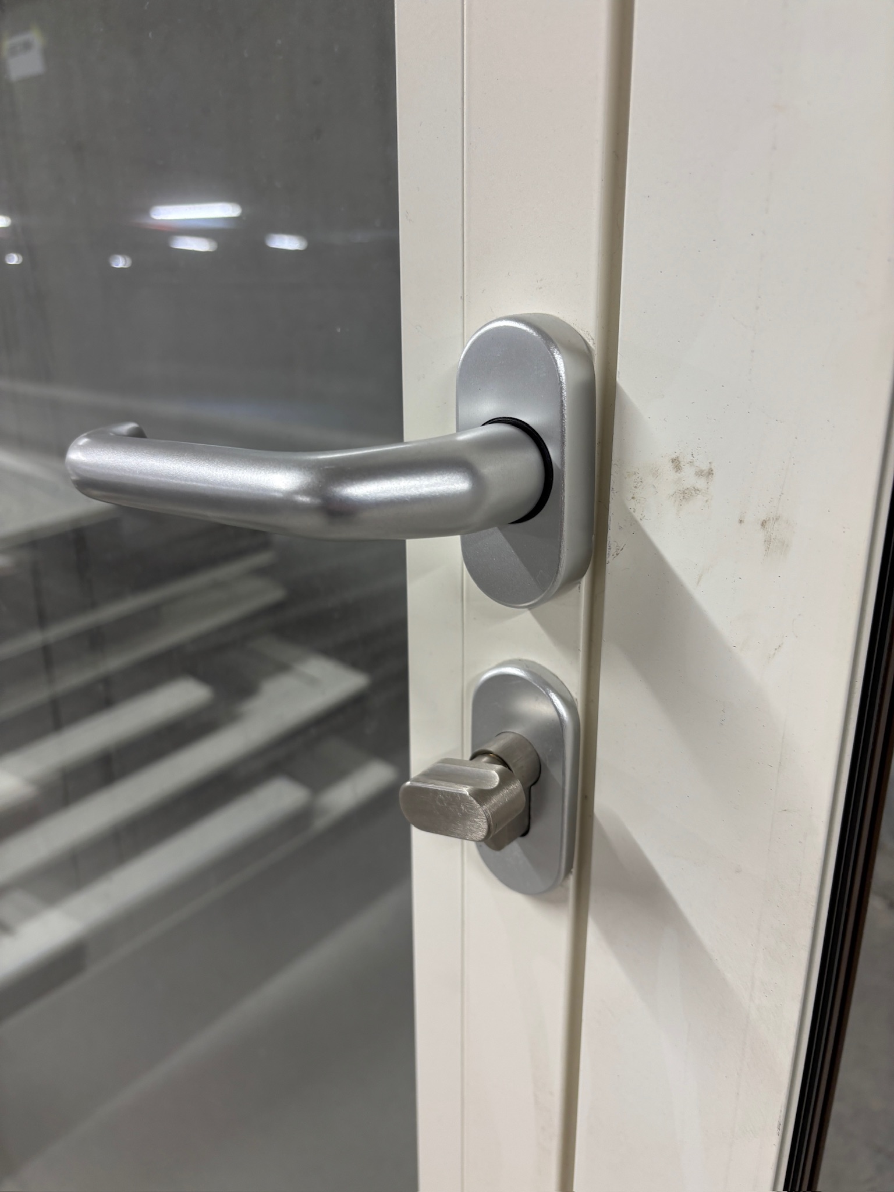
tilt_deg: -22.1
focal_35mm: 26
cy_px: 596
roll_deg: +2.0
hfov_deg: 53.1
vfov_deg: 67.3
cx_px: 447
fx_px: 895
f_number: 1.6
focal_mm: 5.96
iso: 80
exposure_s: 1/50
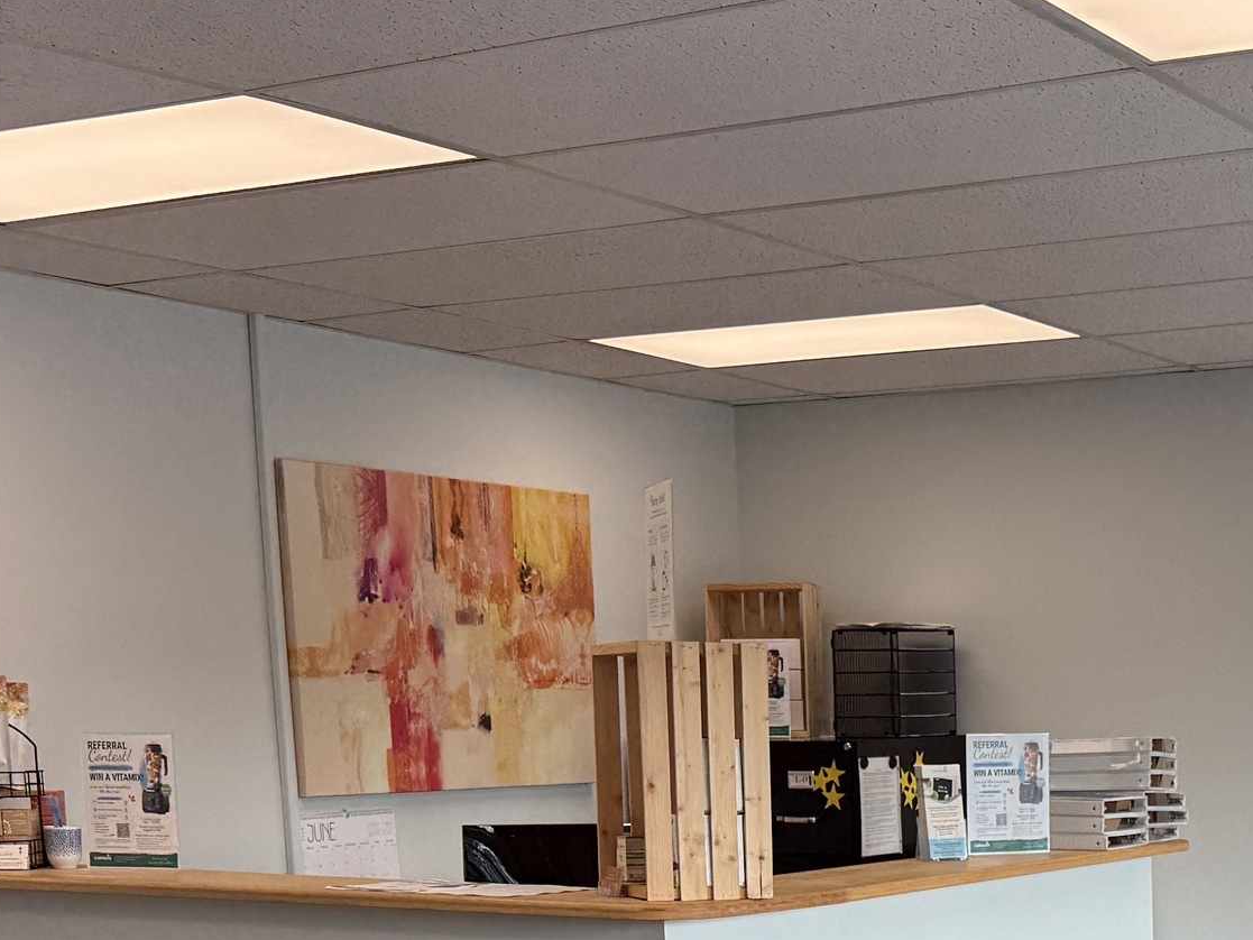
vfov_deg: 20.7
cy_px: 1142
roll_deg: +0.4
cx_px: 970
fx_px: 2389
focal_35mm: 66
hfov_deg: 28.9
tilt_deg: -9.3
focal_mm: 6.76
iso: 80
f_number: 1.78
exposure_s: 1/412
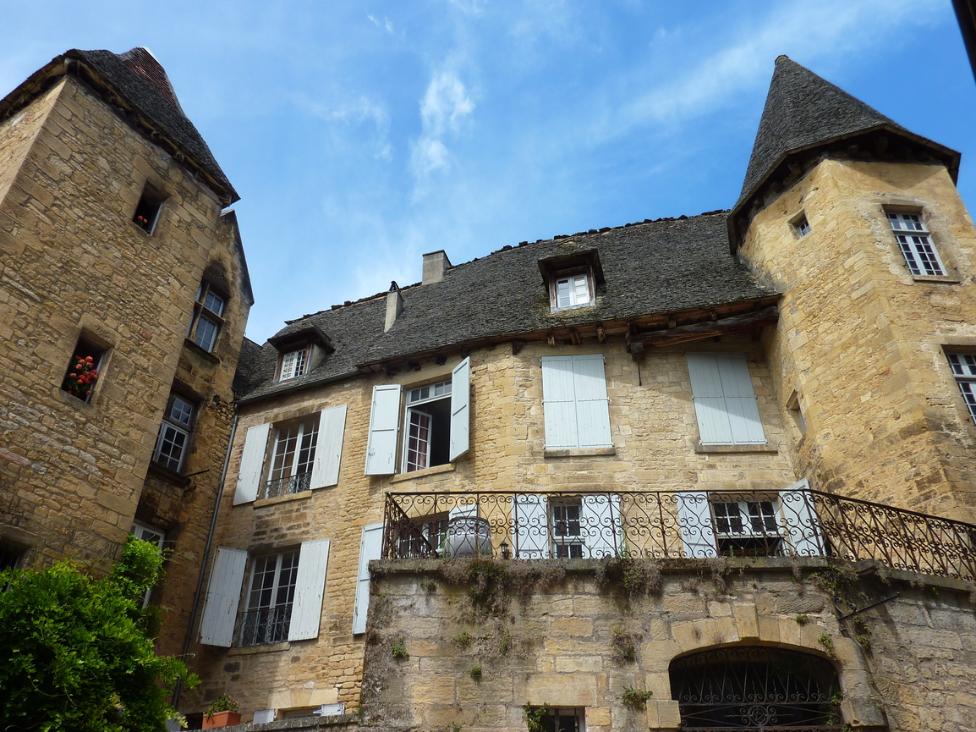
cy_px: 370
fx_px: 733
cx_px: 474
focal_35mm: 26
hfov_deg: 67.3
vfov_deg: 53.0
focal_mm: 4.1
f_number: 4
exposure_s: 1/320
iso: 80
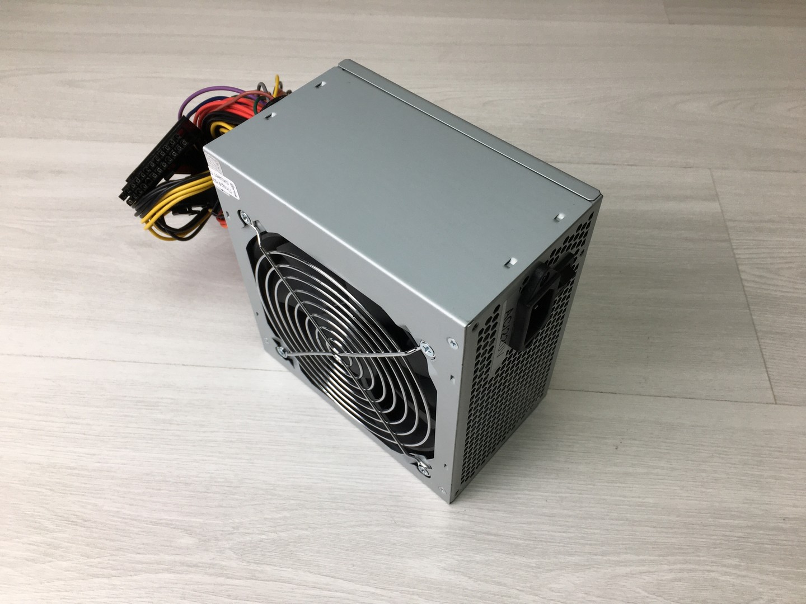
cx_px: 403
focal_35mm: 29
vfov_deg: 48.2
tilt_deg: -51.6
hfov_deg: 61.7
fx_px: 675
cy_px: 302
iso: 40
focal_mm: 4.15
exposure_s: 1/100
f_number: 2.2
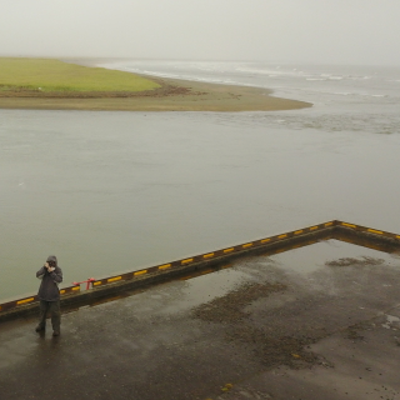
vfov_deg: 36.8
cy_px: 216
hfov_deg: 34.0
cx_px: 11
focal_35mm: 46
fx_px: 601
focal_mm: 4.73
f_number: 2.2
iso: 179
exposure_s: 1/25
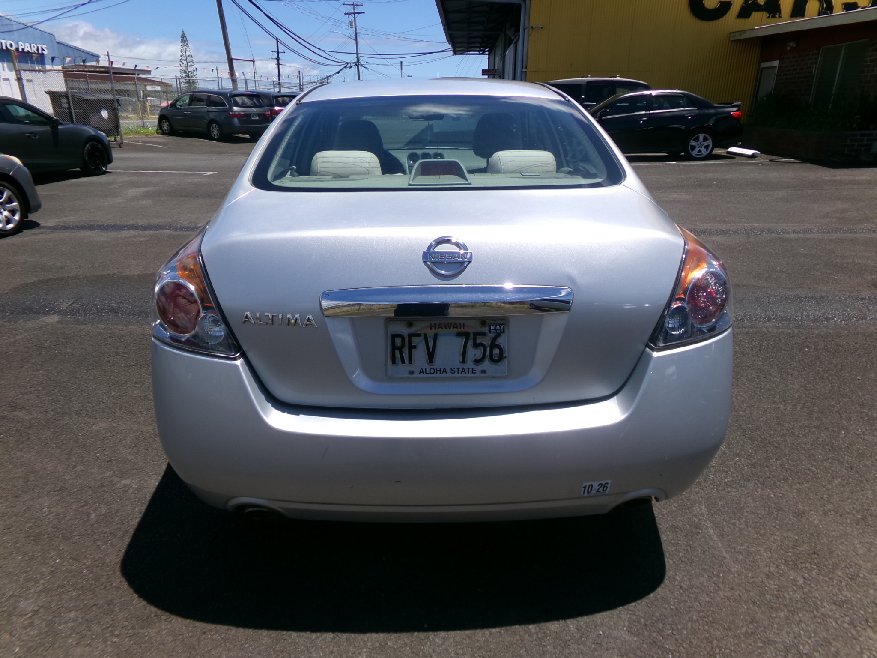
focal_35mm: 24
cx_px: 438
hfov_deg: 71.6
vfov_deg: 56.8
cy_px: 329
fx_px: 608
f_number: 11.07
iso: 100
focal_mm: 4.3
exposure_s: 1/125
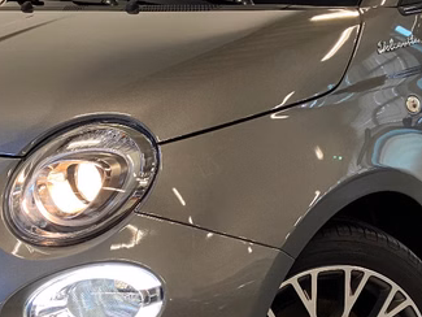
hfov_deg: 30.3
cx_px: 213
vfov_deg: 22.9
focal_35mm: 64
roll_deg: +1.0
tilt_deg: -12.6
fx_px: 781
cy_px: 169
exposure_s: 1/50
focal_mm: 4.25
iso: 125
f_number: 1.8
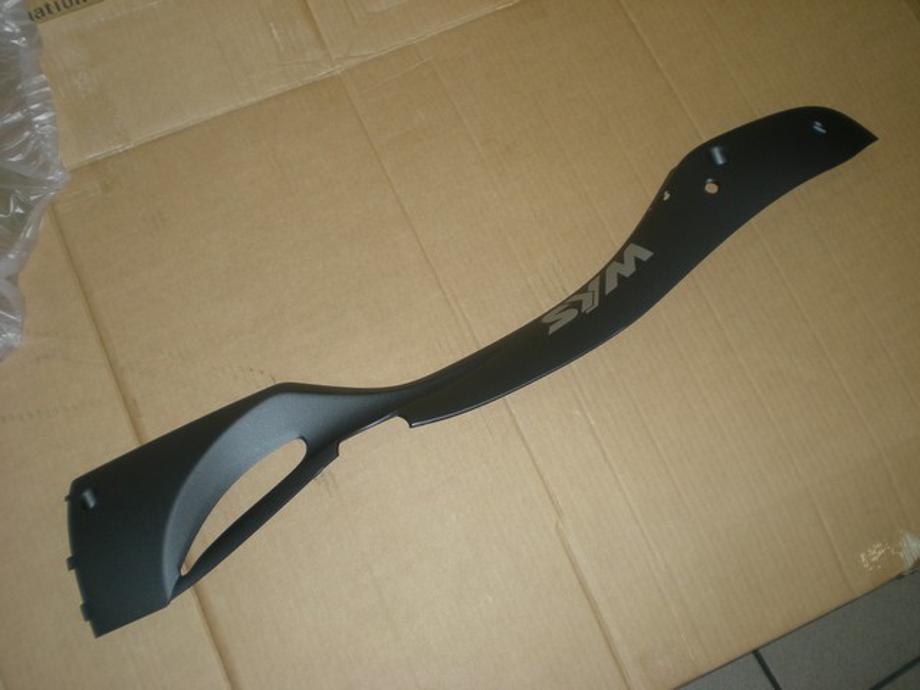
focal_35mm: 44
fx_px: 1169
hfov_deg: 42.9
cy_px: 345
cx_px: 460
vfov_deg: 32.9
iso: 60
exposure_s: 1/60
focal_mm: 7.4
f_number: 3.5
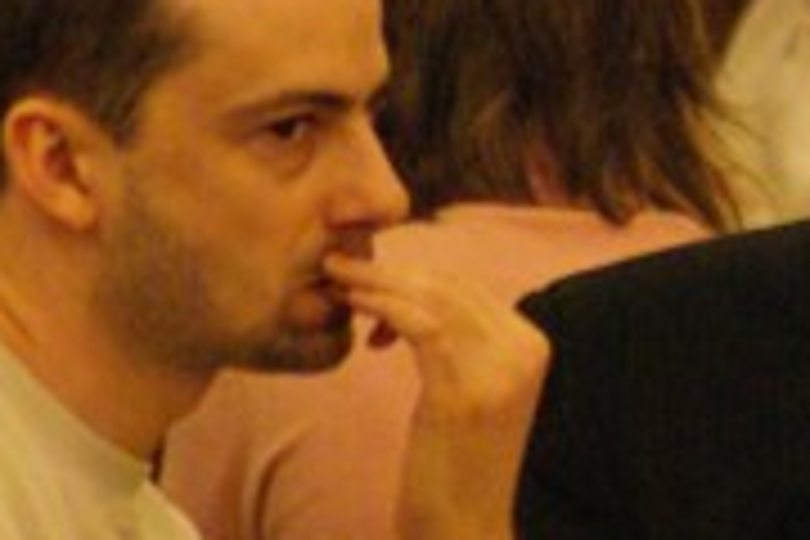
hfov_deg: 1.2
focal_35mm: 1749
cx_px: 1206
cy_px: 135
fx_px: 39349
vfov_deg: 0.8
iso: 1600
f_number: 5.6
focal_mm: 300
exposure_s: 1/15
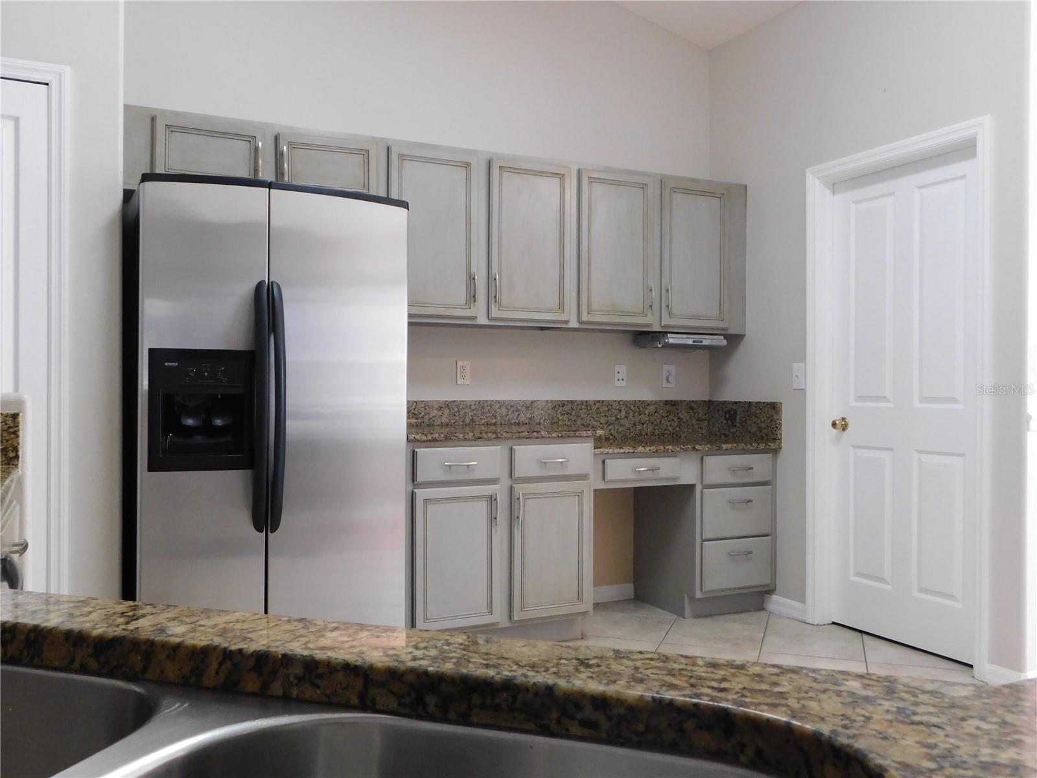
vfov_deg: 46.8
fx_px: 899
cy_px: 389
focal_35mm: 30
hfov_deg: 60.0
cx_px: 518
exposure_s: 1/30
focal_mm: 5.3
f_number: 3.2
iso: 360
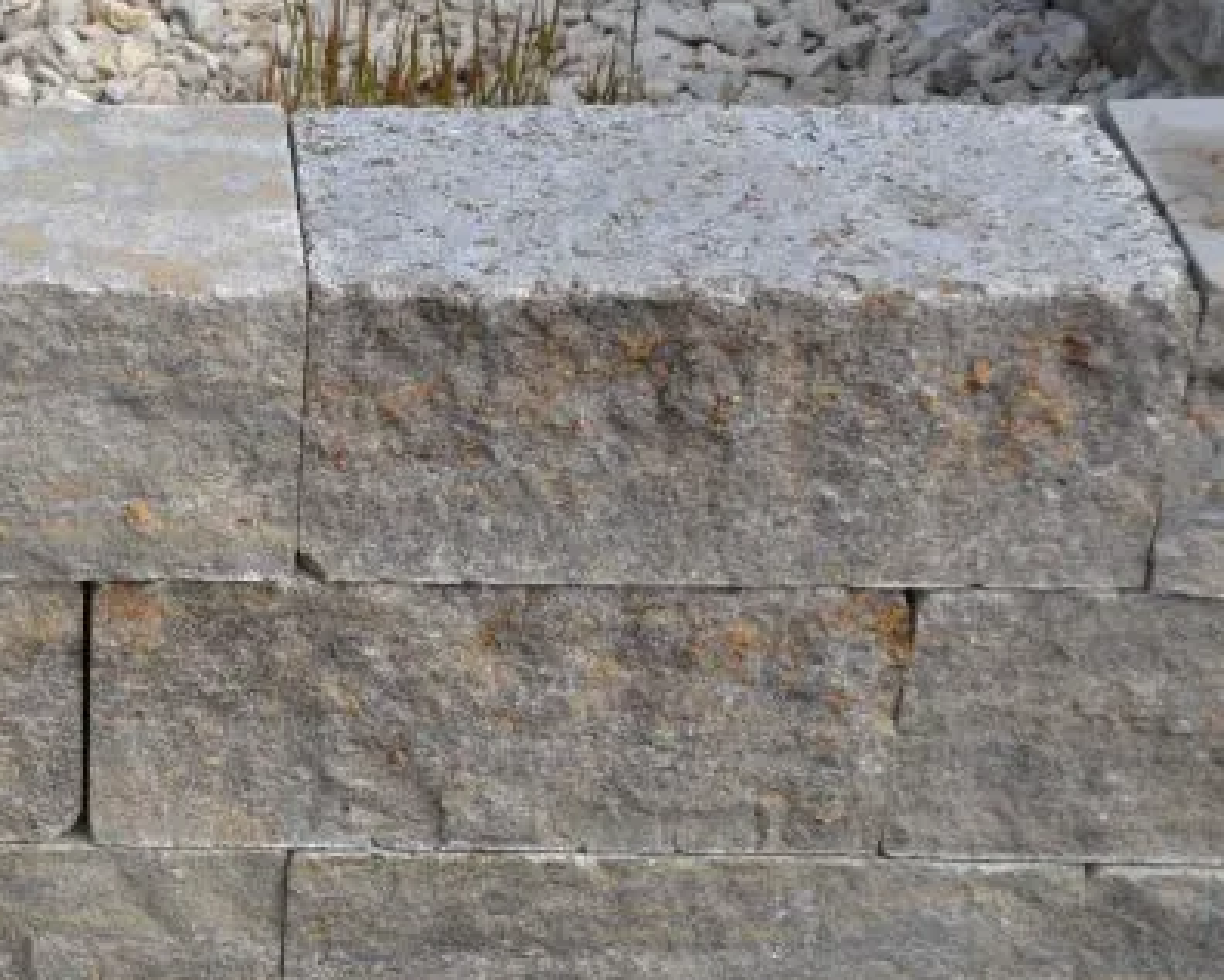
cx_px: 0
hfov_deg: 20.4
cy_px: 478
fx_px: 3297
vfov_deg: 16.9
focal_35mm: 91
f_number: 8
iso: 100
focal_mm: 32
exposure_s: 1/250
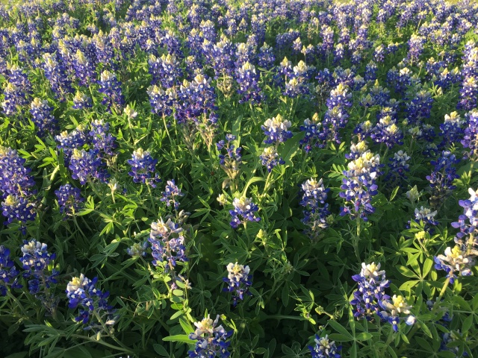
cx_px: 239
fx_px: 400
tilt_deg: -32.5
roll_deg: +1.8
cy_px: 179
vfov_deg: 48.2
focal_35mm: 29
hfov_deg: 61.7
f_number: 2.2
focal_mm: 4.15
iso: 25
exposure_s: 1/301
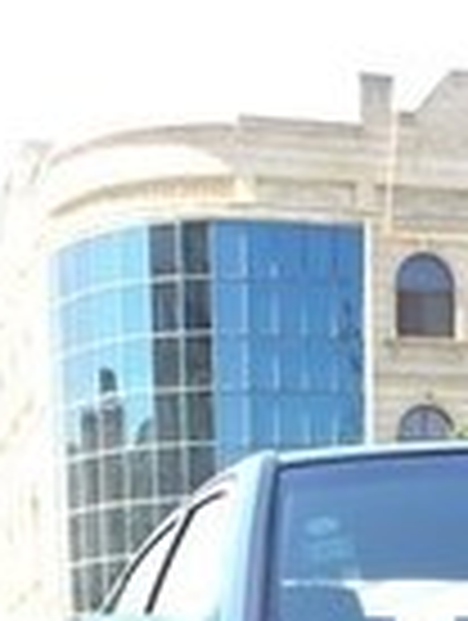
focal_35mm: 104
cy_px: 1048
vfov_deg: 16.4
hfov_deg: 14.3
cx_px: 302
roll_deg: +0.6
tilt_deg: -6.9
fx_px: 1869
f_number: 2.2
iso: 32
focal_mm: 4.15
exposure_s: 1/220
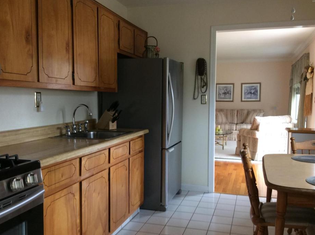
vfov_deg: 39.5
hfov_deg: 51.4
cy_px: 125
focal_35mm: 36
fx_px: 327
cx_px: 159
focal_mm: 3.3
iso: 64
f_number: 2.4
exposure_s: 1/24
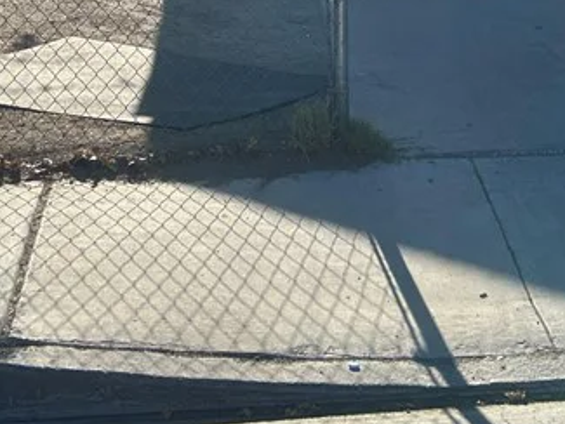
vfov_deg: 16.4
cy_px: -212
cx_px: 355
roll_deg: +1.0
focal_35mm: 82
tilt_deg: +1.5
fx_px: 1339
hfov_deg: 23.8
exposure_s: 1/5882
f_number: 1.5
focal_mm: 5.7
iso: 50
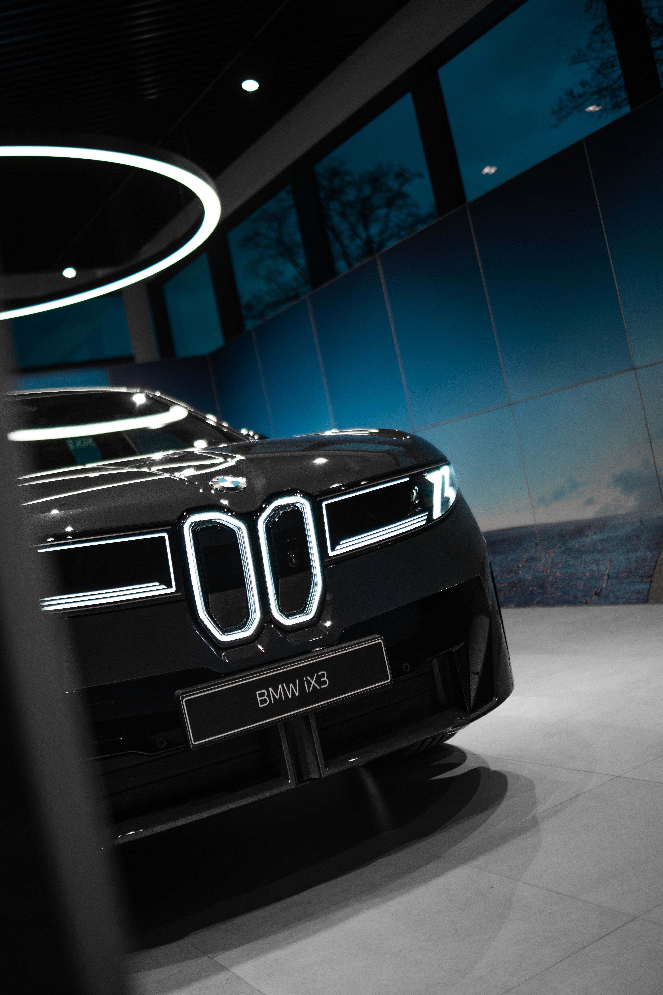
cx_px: 332
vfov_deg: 55.1
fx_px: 953
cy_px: 498
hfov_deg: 38.4
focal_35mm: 34
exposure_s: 1/400
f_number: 1.2
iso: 800
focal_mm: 23
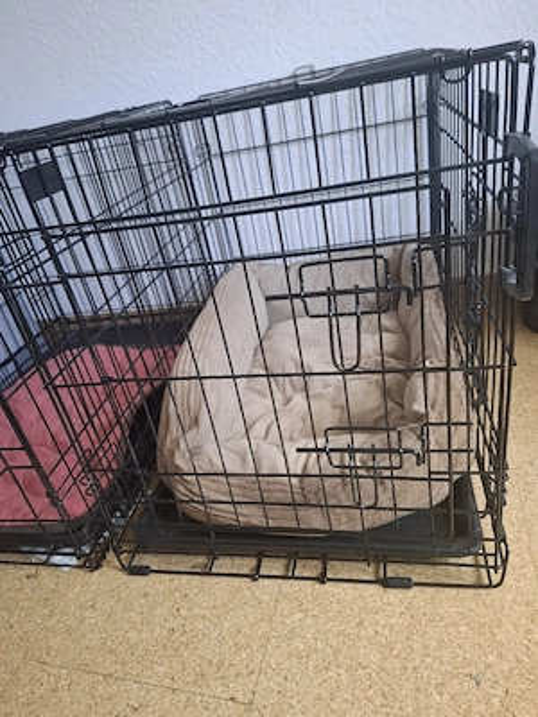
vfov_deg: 73.9
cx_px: 269
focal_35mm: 23
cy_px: 358
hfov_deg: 58.9
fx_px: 477
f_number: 1.8
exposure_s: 1/33
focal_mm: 5.54
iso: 400
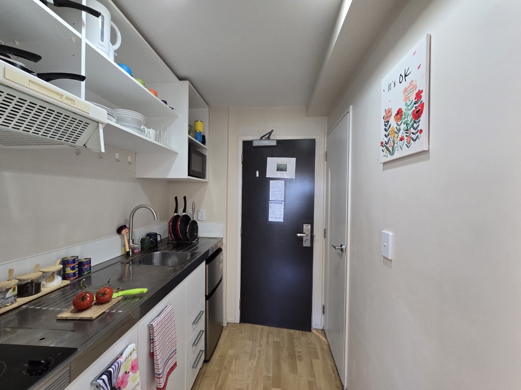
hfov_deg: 106.2
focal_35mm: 13
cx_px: 260
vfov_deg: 89.9
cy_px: 195
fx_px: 196
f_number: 2.2
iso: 250
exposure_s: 1/50
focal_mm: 2.2
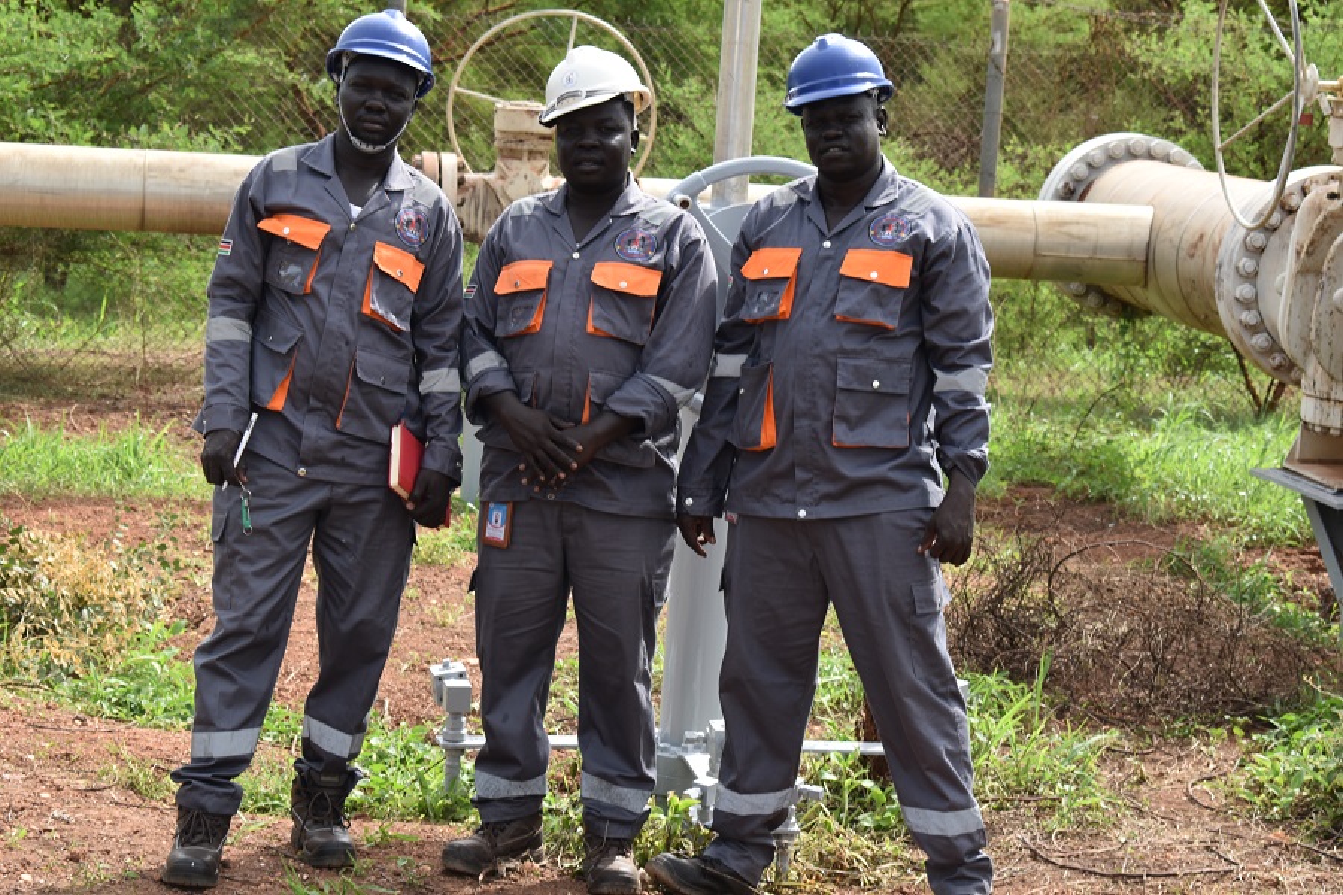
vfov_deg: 16.6
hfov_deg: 24.6
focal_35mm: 82
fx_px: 3077
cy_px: 448
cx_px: 672
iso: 200
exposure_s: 1/250
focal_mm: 55
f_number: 7.1
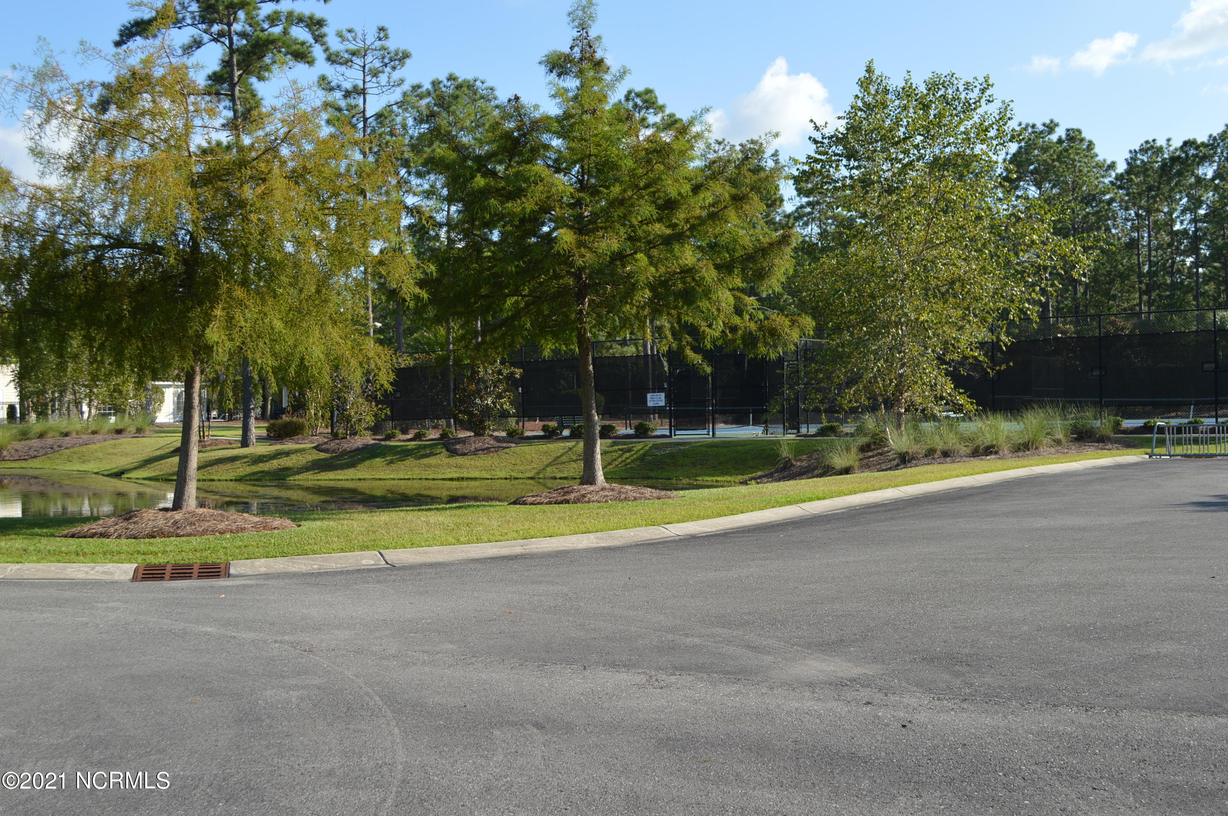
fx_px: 1329
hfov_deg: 49.6
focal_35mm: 39
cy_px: 408
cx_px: 614
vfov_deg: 34.1
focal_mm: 26
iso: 100
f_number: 7.1
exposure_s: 1/200
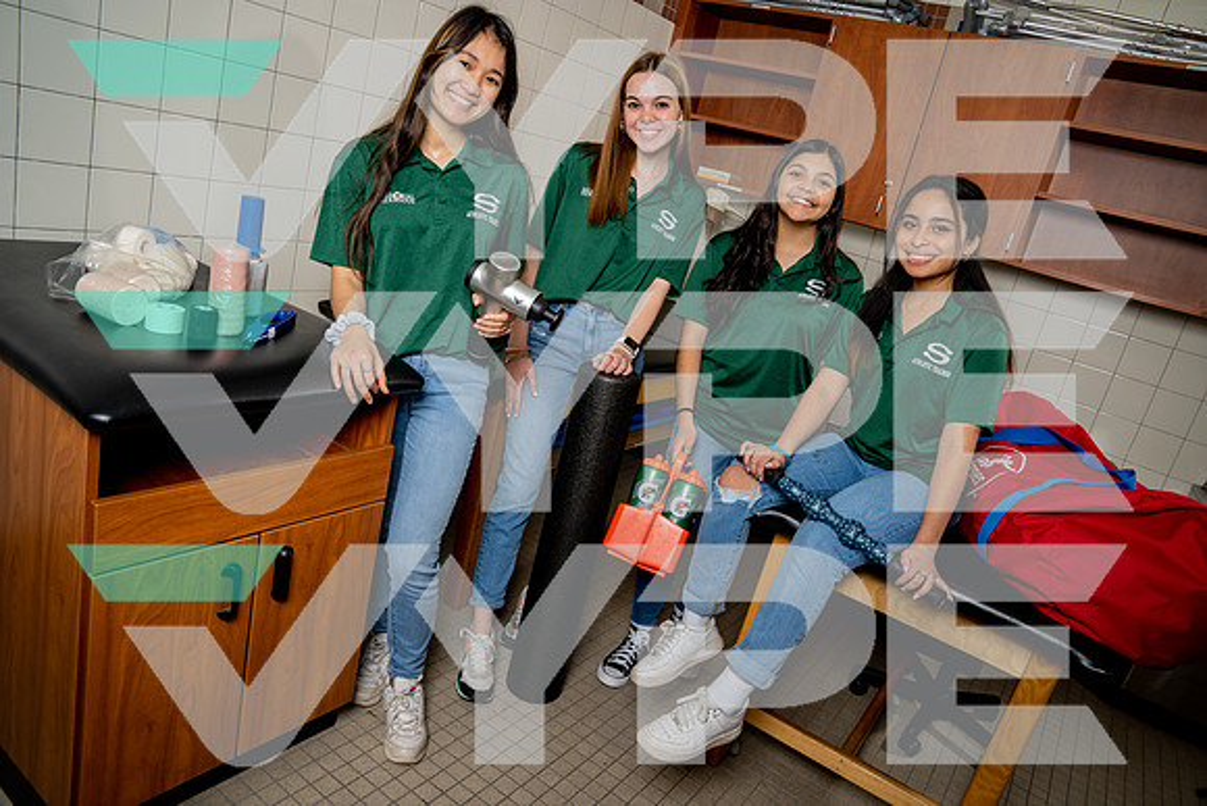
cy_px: 403
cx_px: 604
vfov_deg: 53.2
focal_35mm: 24
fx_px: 805
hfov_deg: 73.7
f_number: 6.3
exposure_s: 1/250
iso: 250
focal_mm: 24
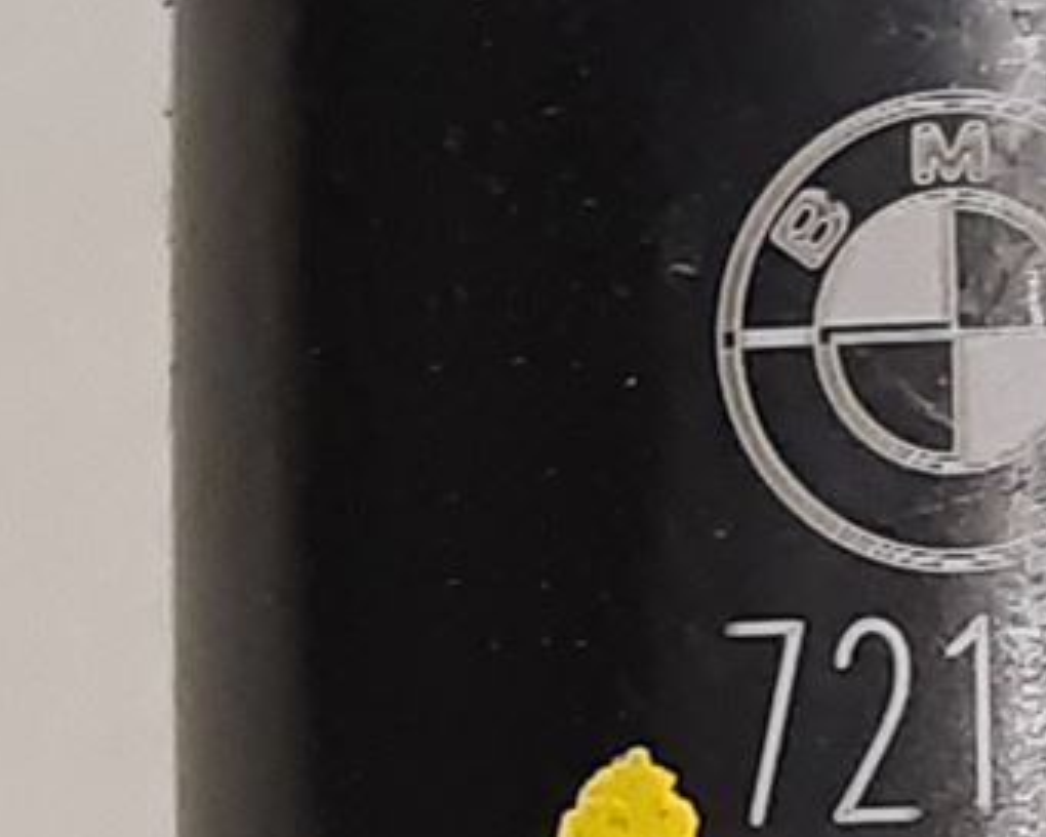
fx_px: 4737
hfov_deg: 12.5
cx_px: 886
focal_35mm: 153
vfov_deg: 10.0
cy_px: 834
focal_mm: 3.93
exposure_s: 1/50
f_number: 1.7
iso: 125
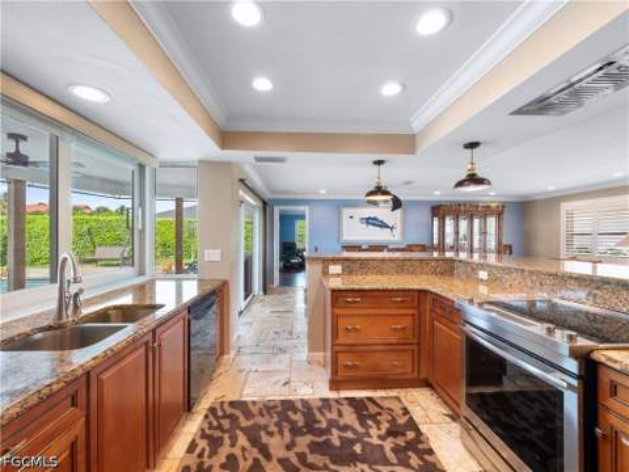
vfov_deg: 85.7
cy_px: 236
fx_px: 254
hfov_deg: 102.1
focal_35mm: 14
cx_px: 314
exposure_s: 1/3
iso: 200
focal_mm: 7
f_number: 7.1
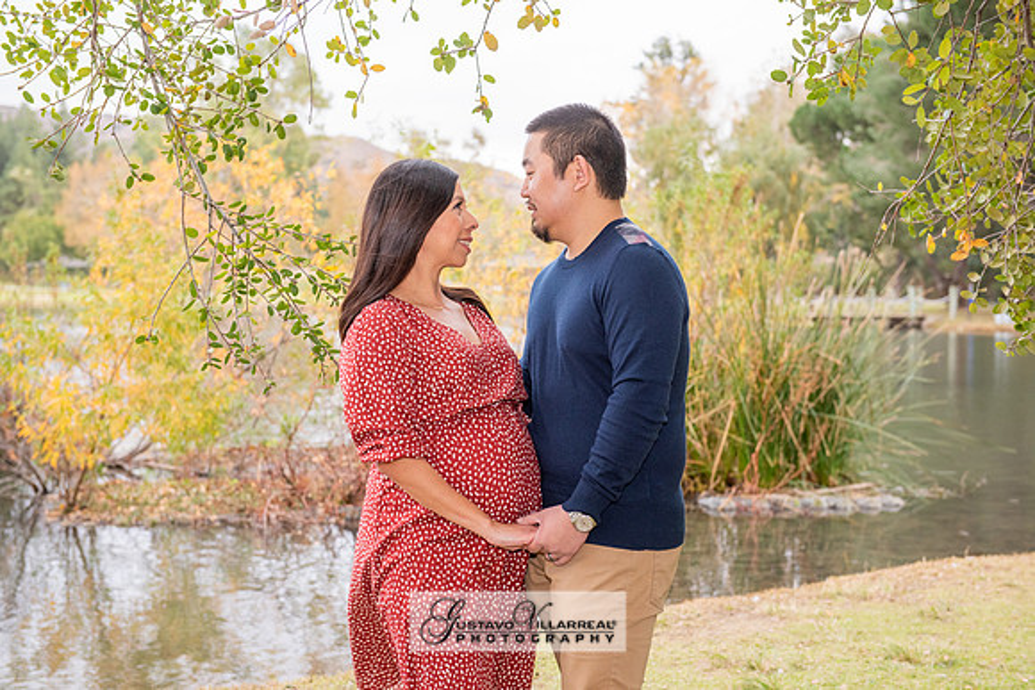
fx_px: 1668
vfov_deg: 23.4
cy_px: 345
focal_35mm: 58
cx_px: 518
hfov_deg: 34.5
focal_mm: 58
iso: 800
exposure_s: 1/125
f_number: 5
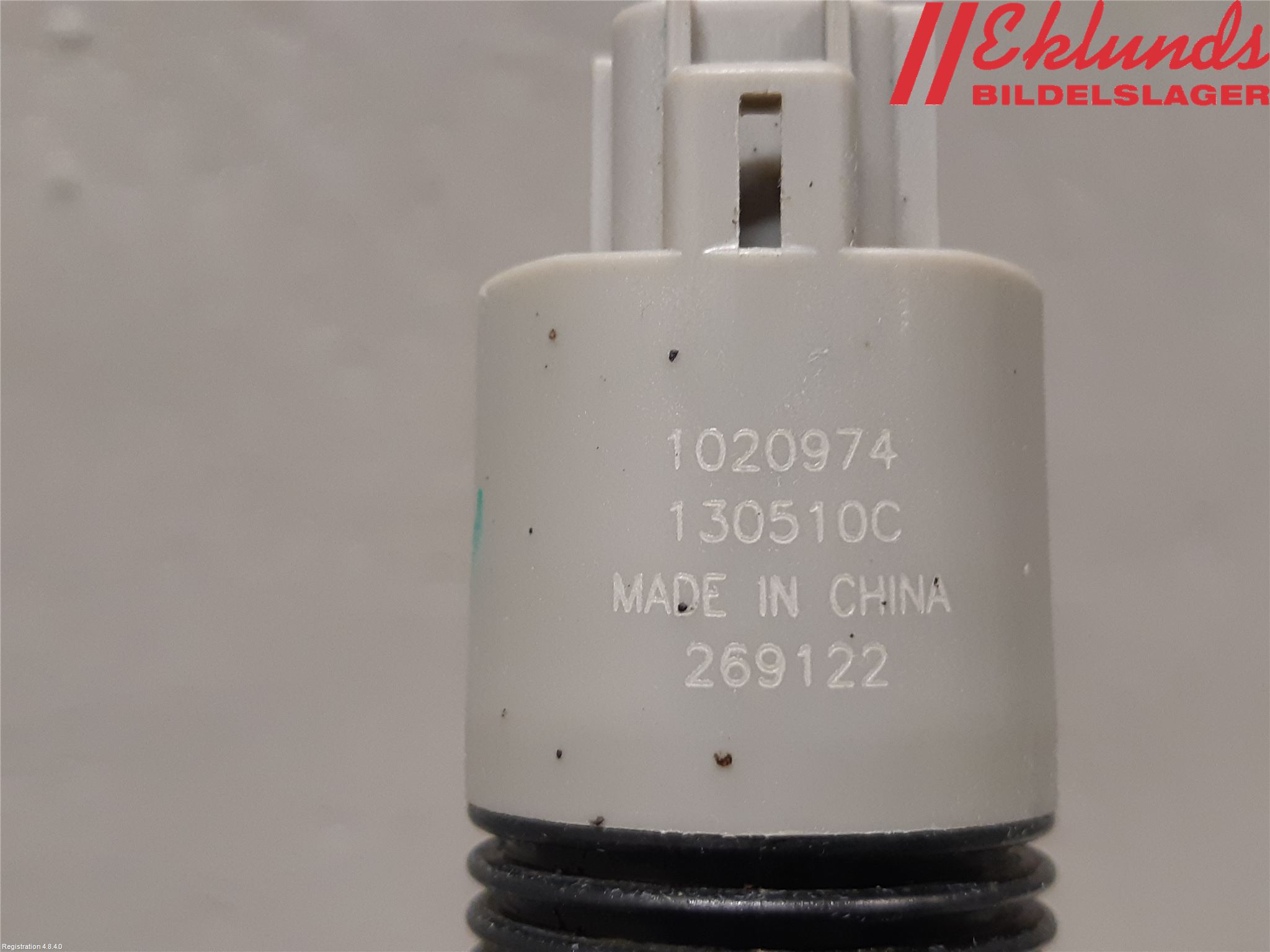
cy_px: 476
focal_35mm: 26
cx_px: 635
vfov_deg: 53.1
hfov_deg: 67.3
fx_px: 954
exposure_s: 1/50
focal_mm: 3.93
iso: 200
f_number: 1.7
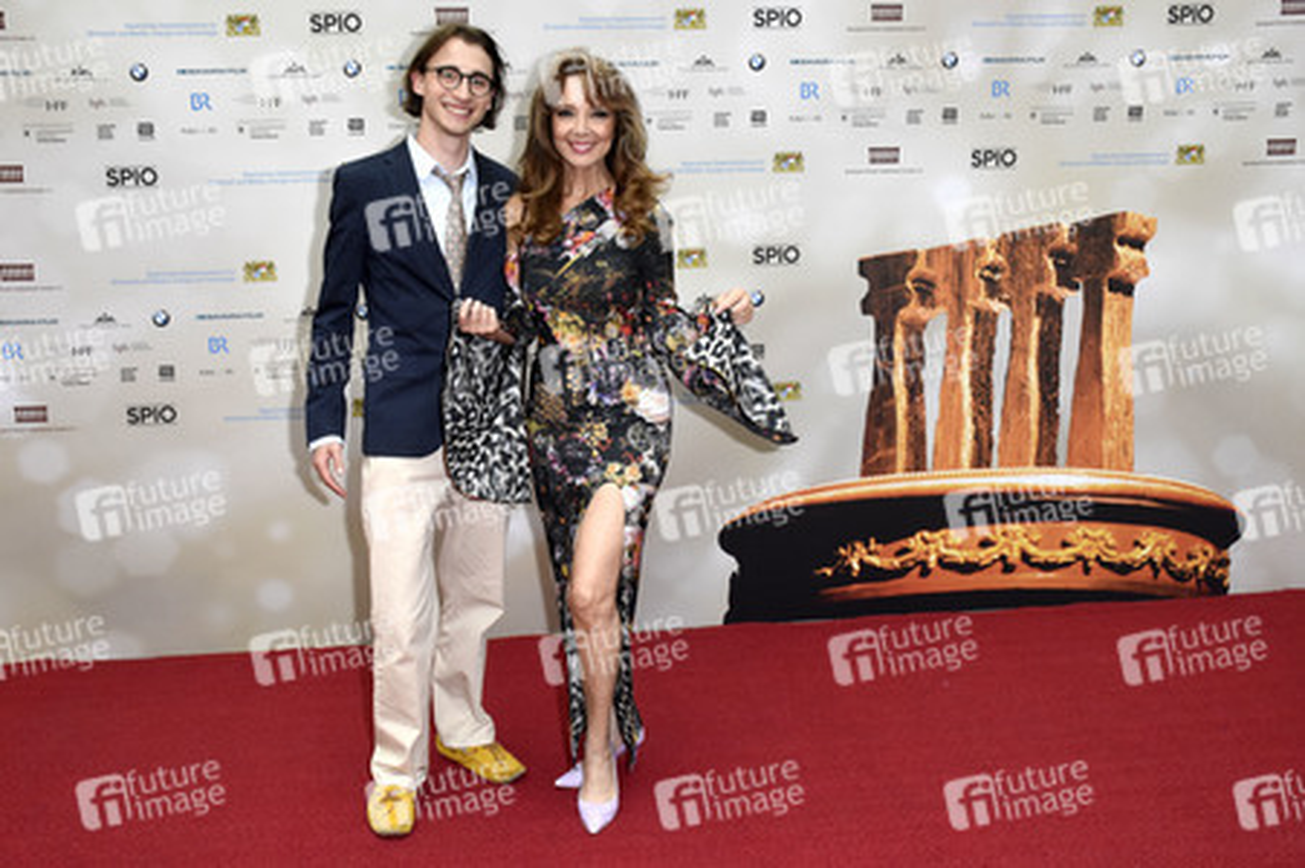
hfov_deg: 55.1
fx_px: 1250
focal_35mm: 34
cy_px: 434
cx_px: 652
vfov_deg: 38.3
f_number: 6.3
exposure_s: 1/160
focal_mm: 23
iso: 1600
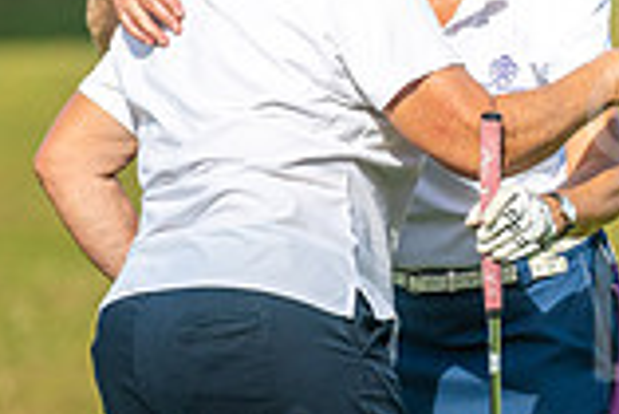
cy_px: 353
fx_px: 28586
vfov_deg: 0.8
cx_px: 1104
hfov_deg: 1.2
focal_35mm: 1661
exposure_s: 1/640
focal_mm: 300
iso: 100
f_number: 4
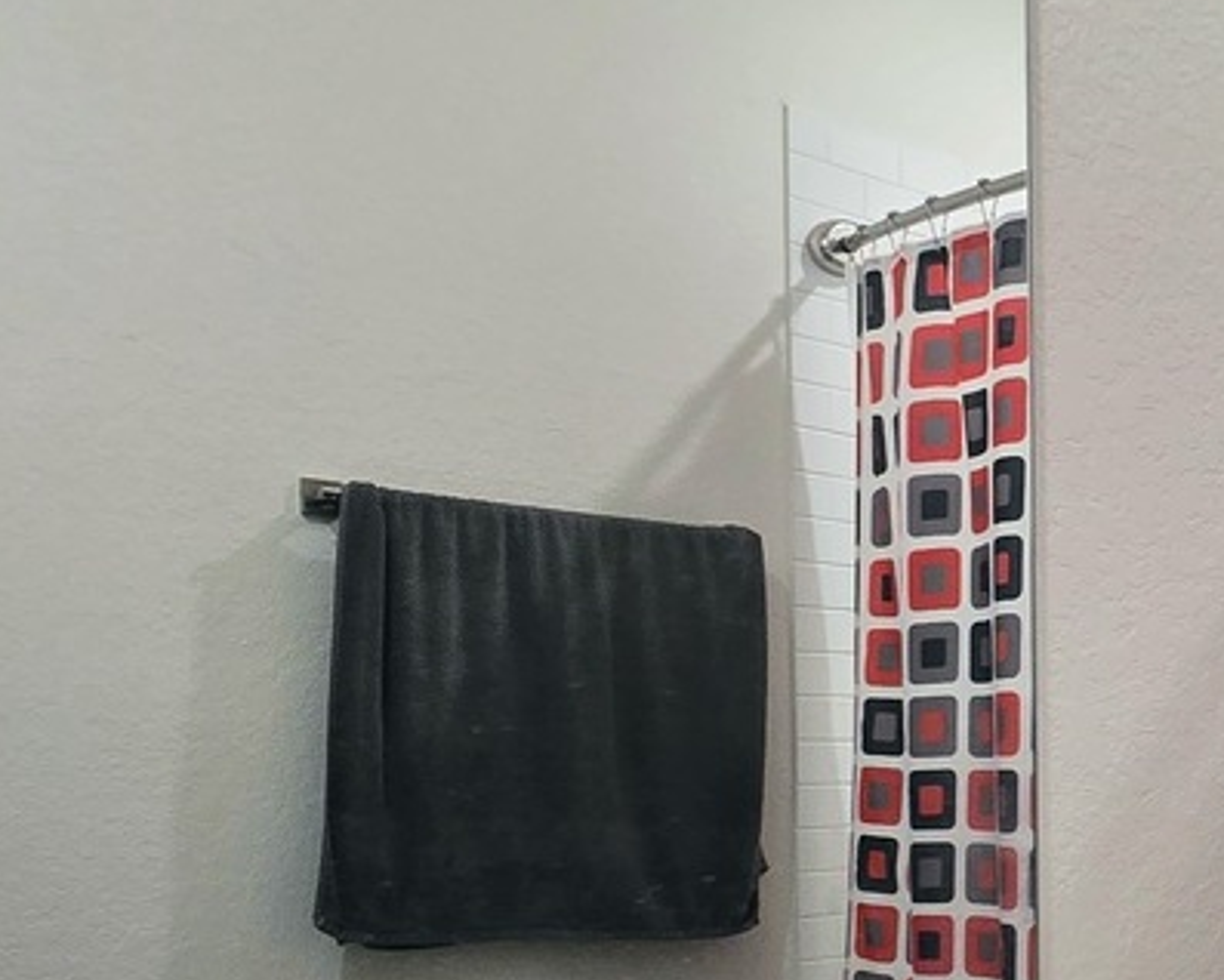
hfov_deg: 33.2
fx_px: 1667
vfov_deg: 31.2
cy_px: 894
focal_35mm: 46
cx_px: 1455
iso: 160
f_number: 2.2
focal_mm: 2.2
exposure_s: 1/60
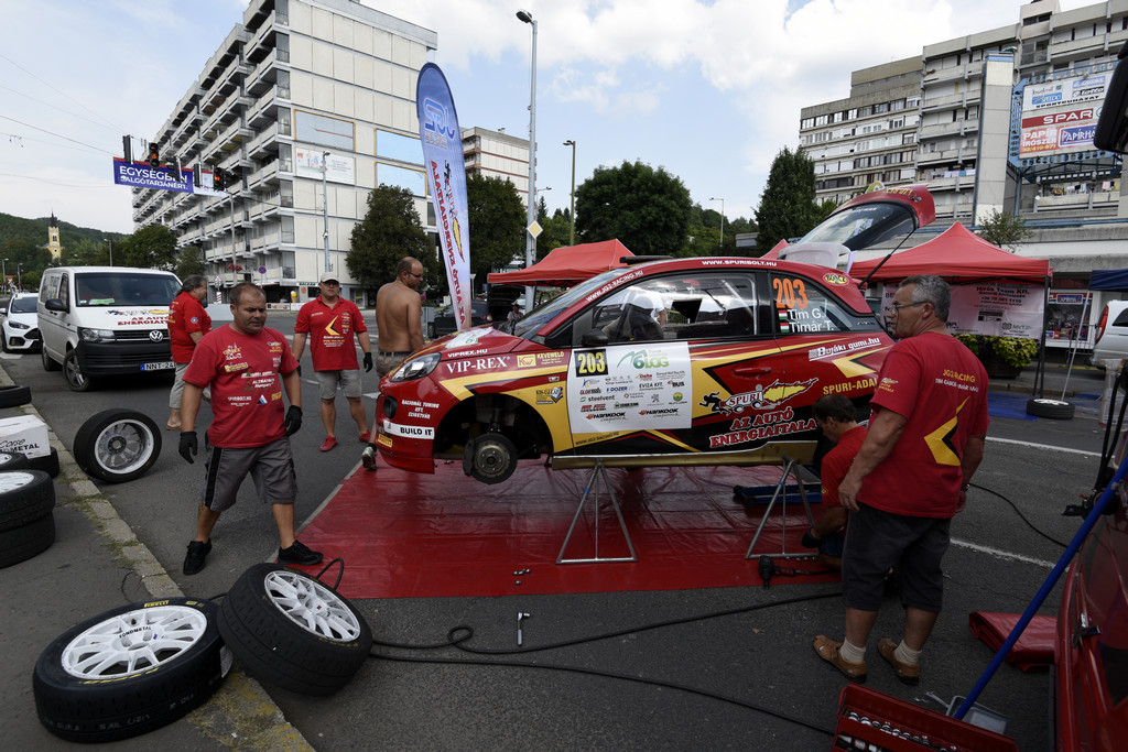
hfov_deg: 90.0
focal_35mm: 18
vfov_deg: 67.4
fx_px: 564
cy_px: 376
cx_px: 564
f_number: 6.3
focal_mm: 18
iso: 200
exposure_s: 1/500
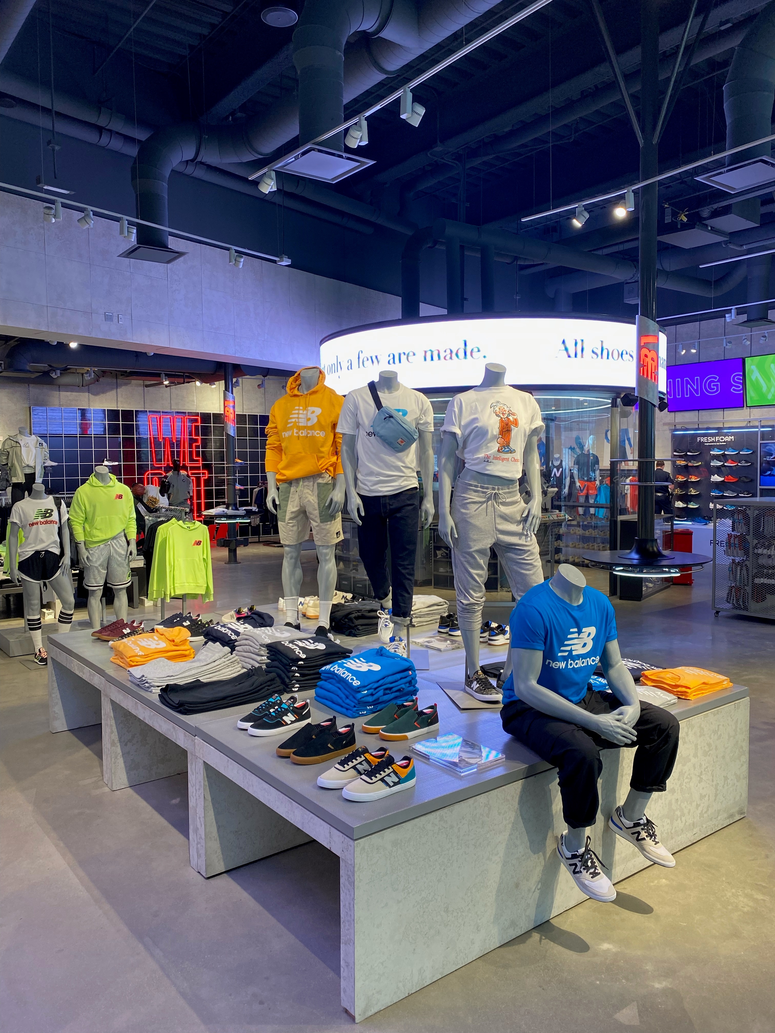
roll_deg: +0.0
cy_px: 516
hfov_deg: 53.1
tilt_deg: -3.6
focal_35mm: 26
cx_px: 388
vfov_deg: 67.3
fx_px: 776
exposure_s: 1/60
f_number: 1.8
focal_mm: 4.25
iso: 80
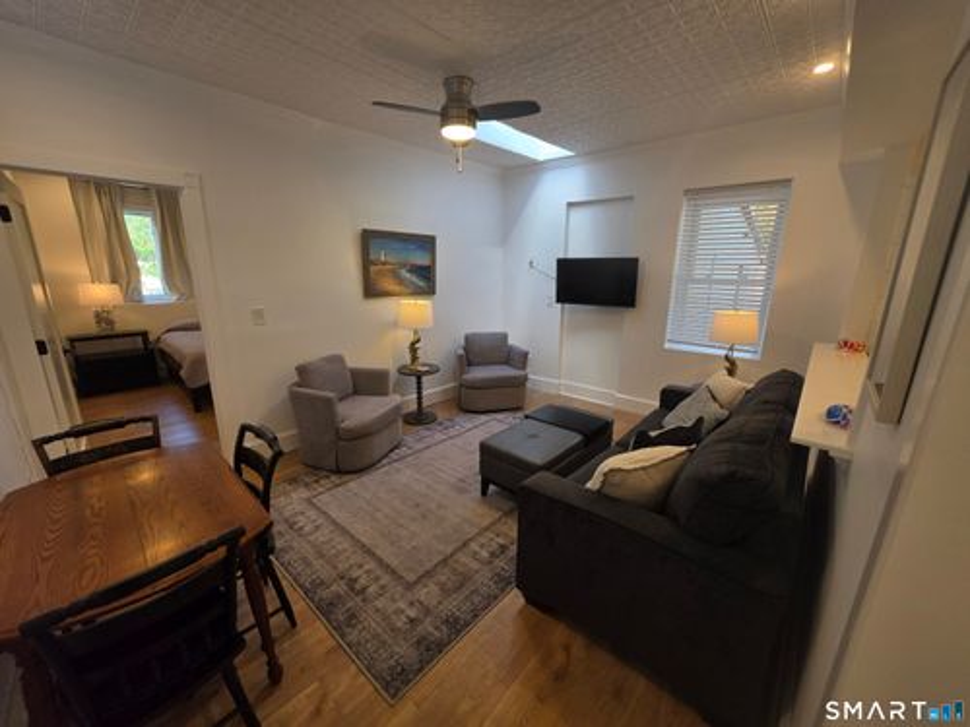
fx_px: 364
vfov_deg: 89.9
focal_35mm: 13
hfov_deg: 106.2
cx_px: 485
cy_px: 364
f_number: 1.9
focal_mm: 2.2
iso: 50
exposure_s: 1/120
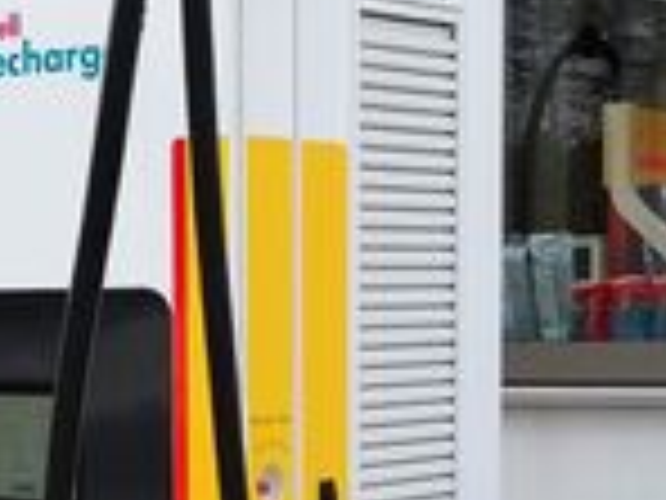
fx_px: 2501
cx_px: 122
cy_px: 514
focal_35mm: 130
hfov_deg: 15.1
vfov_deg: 11.3
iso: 50
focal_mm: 5.3
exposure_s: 1/257
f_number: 1.8
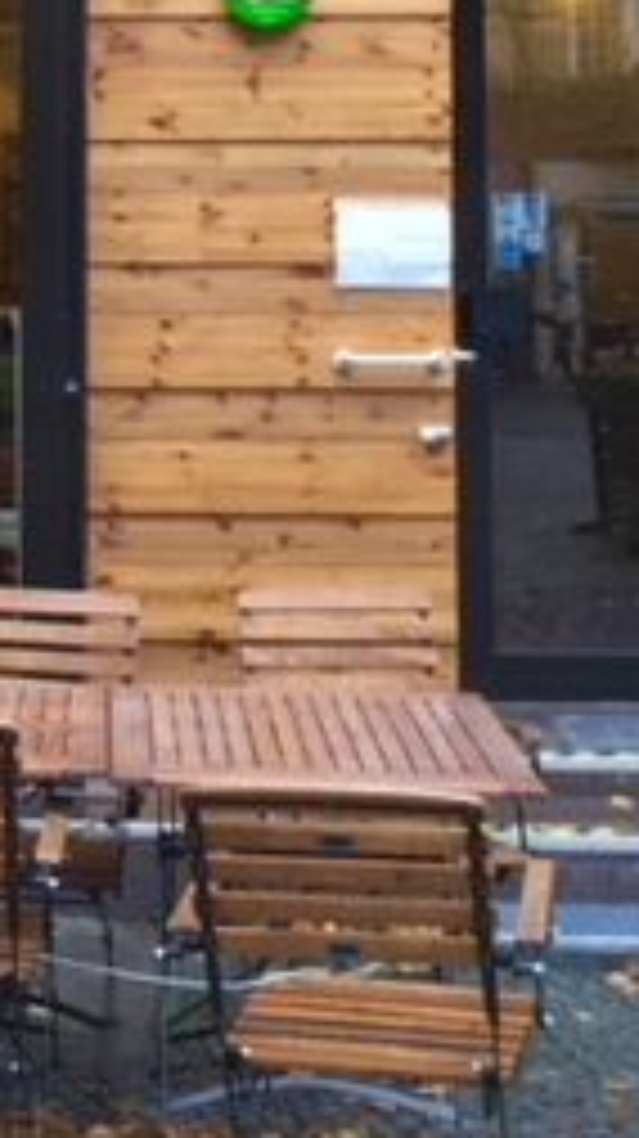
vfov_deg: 25.8
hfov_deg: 14.8
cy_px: 139
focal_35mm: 80
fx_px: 2414
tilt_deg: +3.2
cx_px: 0
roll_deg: -1.2
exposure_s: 1/33
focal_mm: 4.15
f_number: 2.2
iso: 40
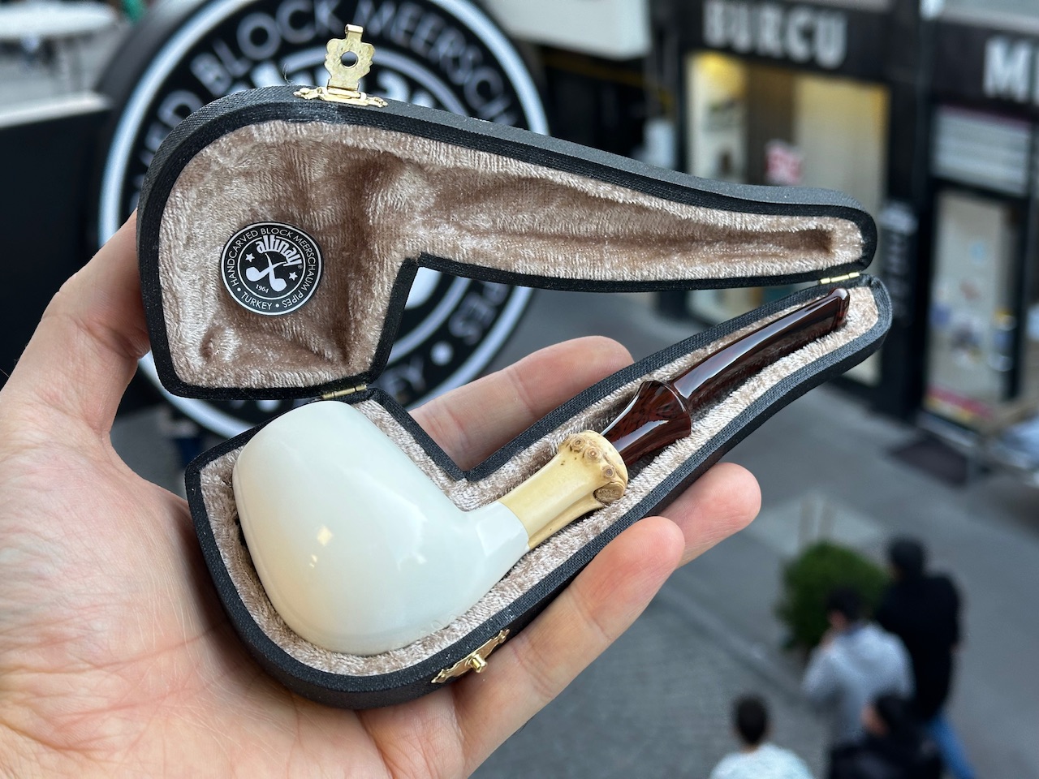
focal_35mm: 48
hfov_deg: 39.7
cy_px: 390
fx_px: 1441
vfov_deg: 30.3
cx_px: 520
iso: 64
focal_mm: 6.86
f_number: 1.78
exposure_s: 1/100
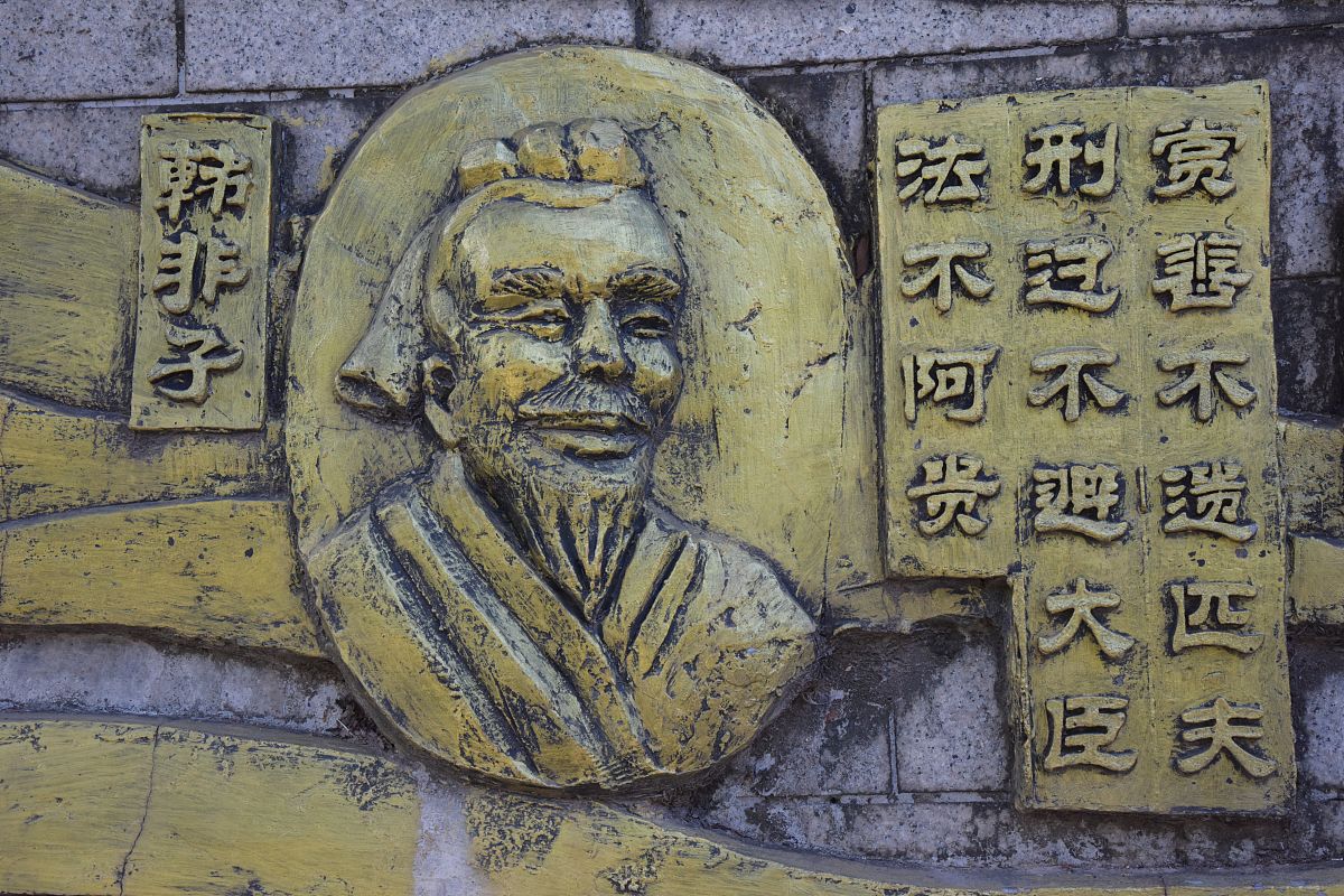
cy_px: 448
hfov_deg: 34.5
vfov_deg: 23.4
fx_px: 2165
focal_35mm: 58
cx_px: 672
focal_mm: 58
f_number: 16
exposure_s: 1/80
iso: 1600
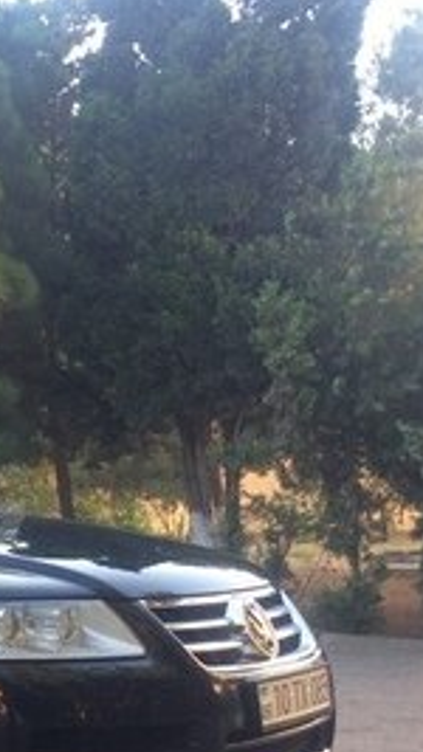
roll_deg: -0.2
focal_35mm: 78
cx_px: -262
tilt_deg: -1.6
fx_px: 1557
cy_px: 545
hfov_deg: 14.2
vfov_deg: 26.9
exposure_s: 1/100
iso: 40
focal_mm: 4.15
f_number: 2.2
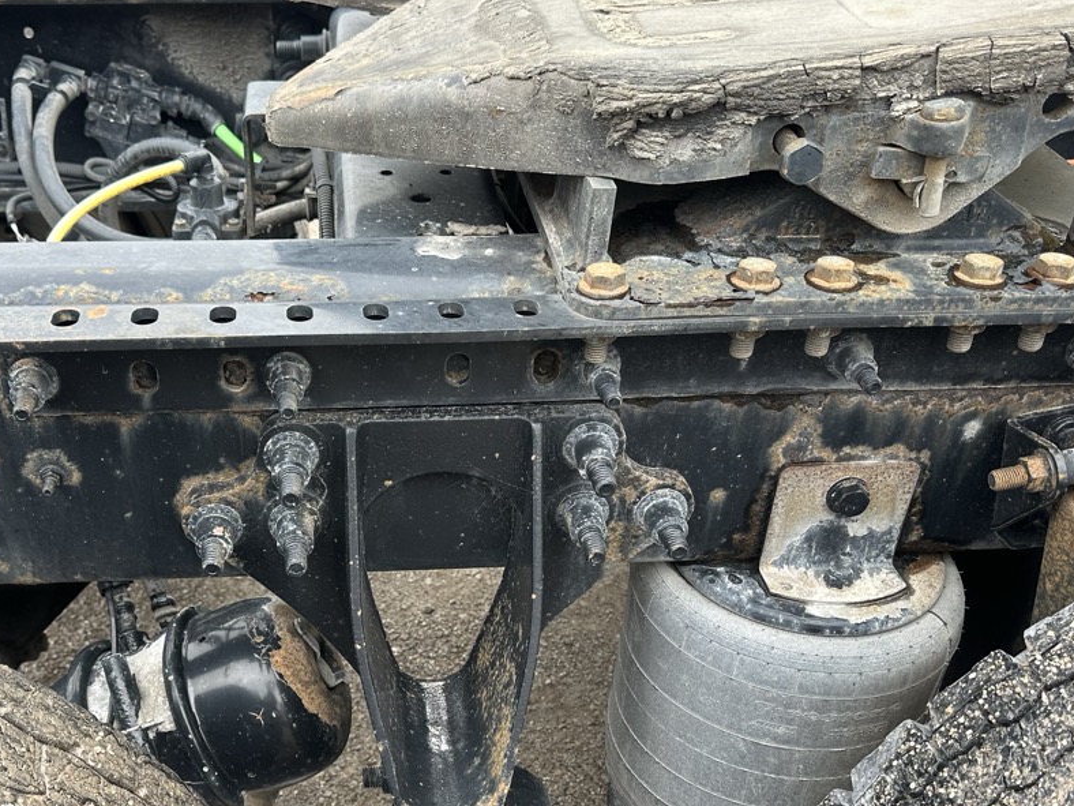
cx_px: 401
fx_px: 1210
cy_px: 566
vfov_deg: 36.3
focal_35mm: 39
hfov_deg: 47.4
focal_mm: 6.86
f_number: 1.78
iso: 64
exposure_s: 1/208
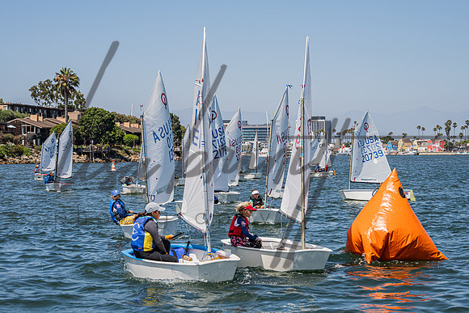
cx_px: 234
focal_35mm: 81
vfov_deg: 16.9
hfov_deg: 25.1
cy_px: 160
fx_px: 1055
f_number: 6
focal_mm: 70
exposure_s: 1/1000
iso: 250
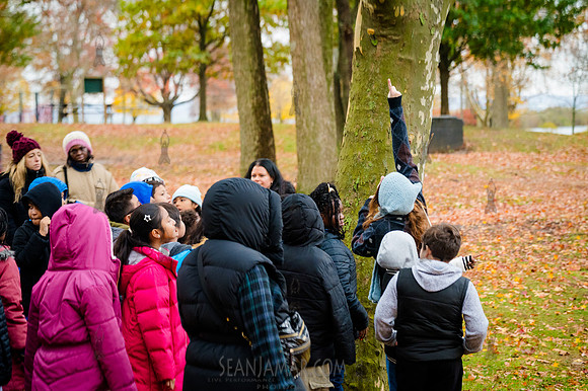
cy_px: 196
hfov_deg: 21.9
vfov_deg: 14.7
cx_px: 294
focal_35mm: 93
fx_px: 1518
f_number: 4
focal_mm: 93
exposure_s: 1/400
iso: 4000
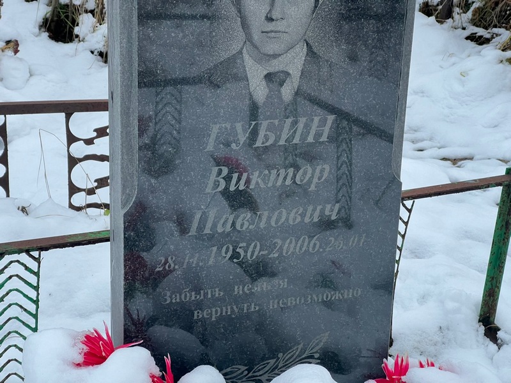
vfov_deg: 19.1
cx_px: 256
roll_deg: -3.5
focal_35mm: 77
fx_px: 1137
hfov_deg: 25.3
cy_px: 192
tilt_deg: -22.9
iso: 200
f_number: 2.8
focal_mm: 9
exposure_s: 1/99
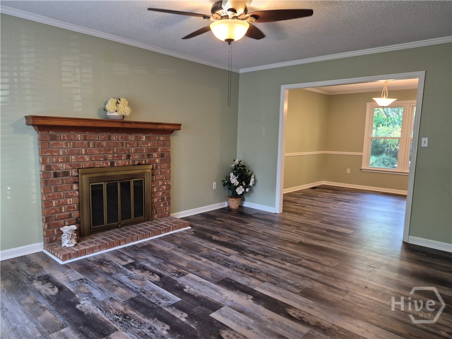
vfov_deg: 58.9
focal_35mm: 23
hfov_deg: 73.9
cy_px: 170
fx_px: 300
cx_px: 226
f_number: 1.8
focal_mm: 5.4
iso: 500
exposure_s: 1/120
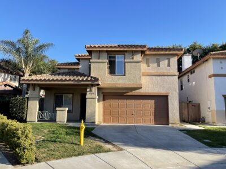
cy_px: 84
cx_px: 113
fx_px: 170
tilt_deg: +9.1
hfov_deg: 67.3
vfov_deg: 53.1
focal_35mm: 26
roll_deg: -0.8
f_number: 1.6
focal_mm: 5.1
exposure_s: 1/1597
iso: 32
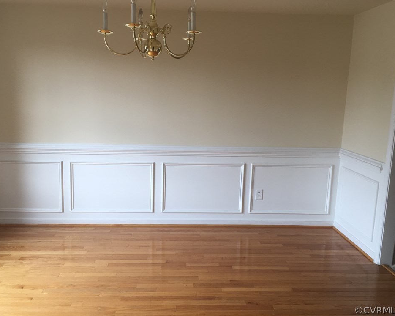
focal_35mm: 31
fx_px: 362
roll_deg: -0.2
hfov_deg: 57.1
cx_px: 187
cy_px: 155
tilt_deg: -9.8
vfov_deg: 47.1
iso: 25
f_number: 2.2
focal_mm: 4.15
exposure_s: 1/60
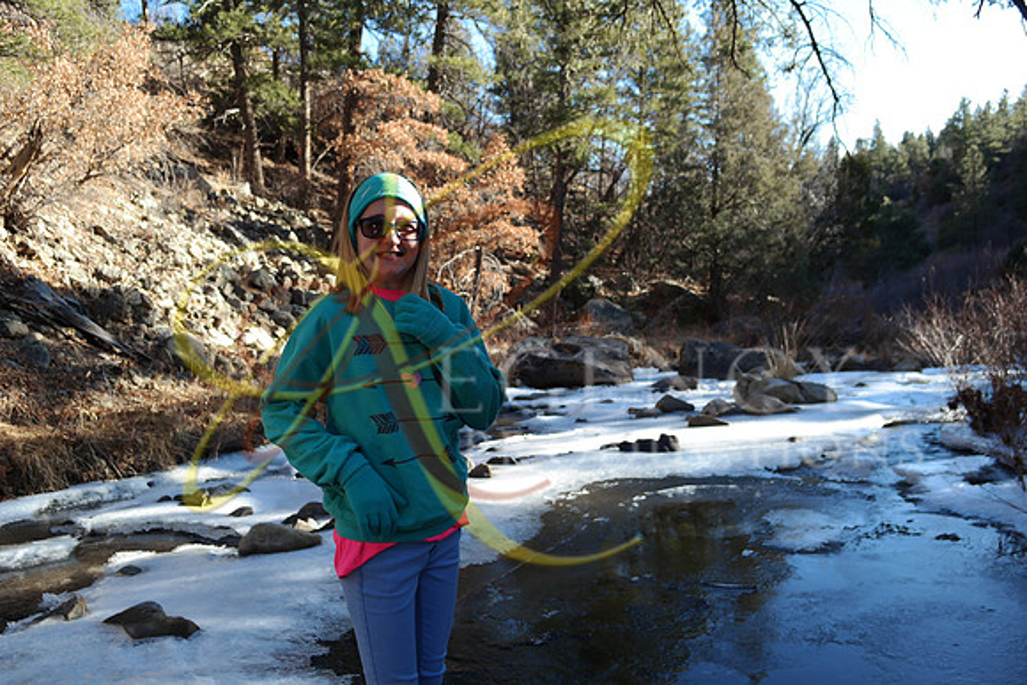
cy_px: 342
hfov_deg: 61.9
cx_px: 514
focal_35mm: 30
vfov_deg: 43.6
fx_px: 856
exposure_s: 1/125
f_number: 4
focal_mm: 20
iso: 100
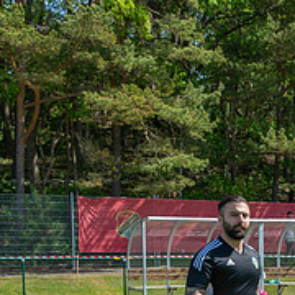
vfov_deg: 16.3
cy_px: 347
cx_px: 394
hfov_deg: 15.9
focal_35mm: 103
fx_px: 993
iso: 160
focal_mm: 31
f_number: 4
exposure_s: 1/800
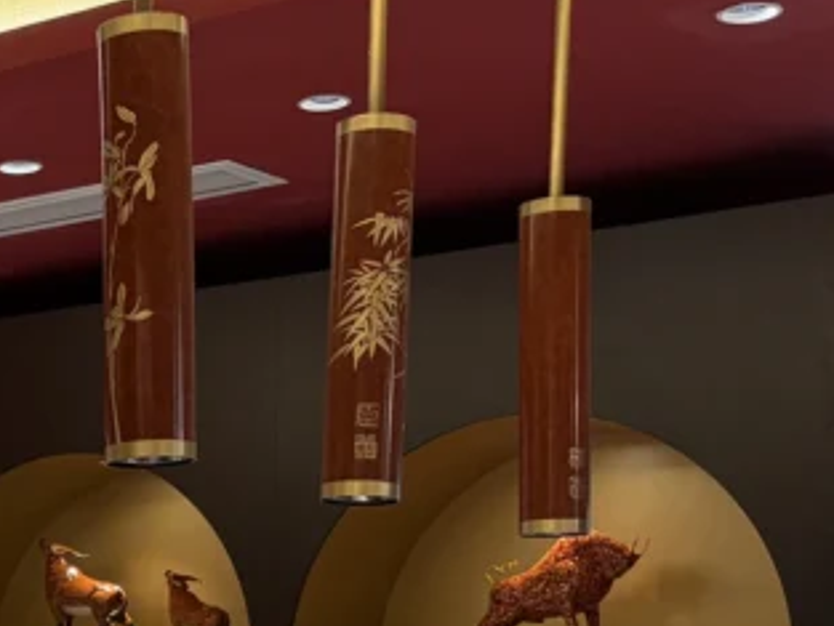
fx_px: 2049
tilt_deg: +1.3
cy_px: 709
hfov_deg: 20.6
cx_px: -306
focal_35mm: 85
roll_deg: -1.6
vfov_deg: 16.8
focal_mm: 5.96
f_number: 1.6
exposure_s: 1/125
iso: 125
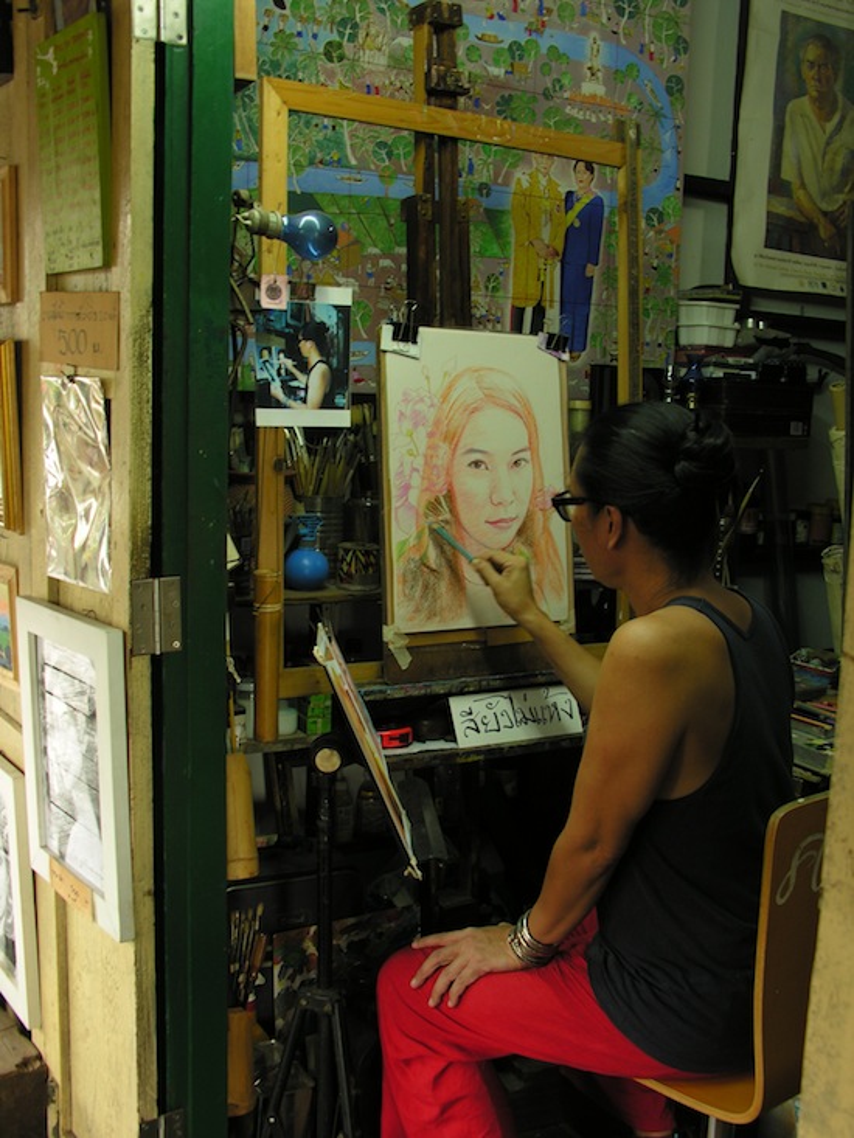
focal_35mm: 40
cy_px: 569
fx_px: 1315
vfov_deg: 46.8
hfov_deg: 36.0
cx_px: 427
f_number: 2.9
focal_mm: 10.2
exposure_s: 1/8
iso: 50
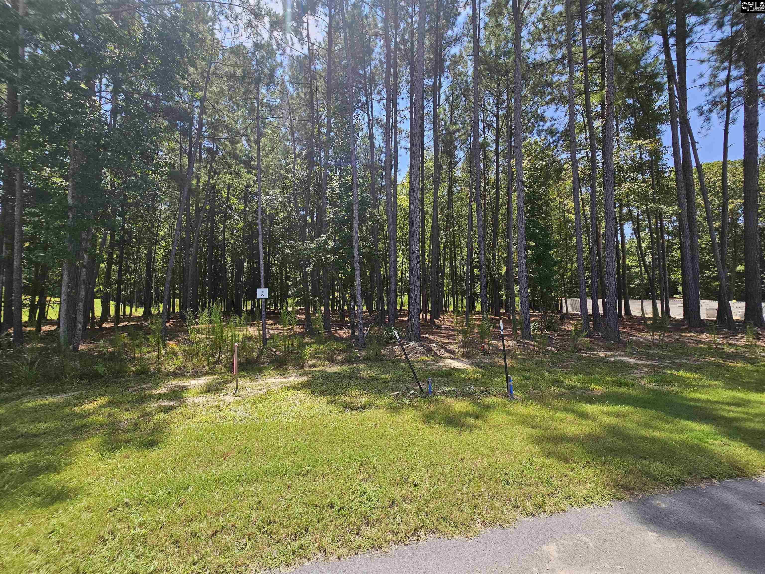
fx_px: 287
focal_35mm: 13
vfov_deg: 89.9
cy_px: 287
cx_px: 382
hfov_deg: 106.2
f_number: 2.2
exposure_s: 1/922
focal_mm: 2.2
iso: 50
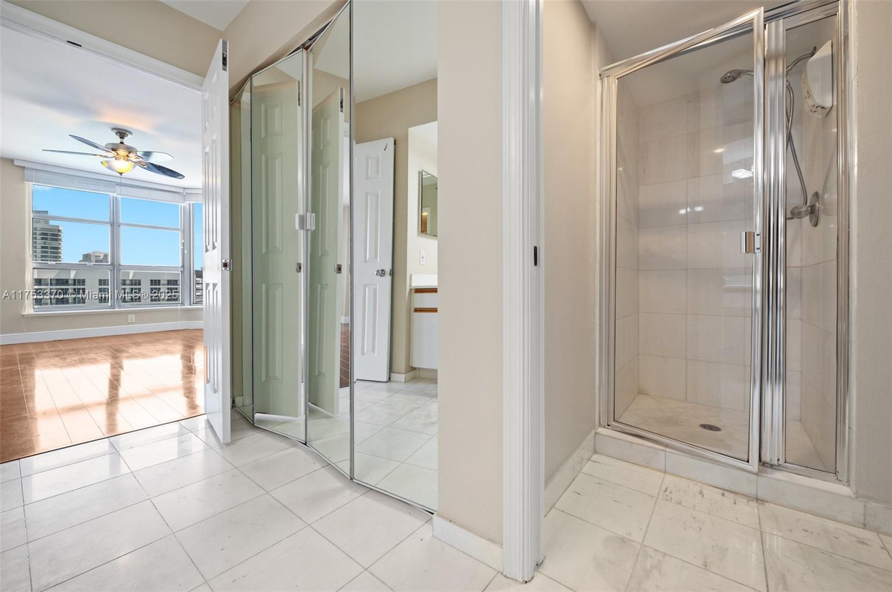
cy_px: 296
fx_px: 346
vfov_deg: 81.1
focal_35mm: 14
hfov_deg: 104.3
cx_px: 446
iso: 200
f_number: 8
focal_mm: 14
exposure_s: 1/8
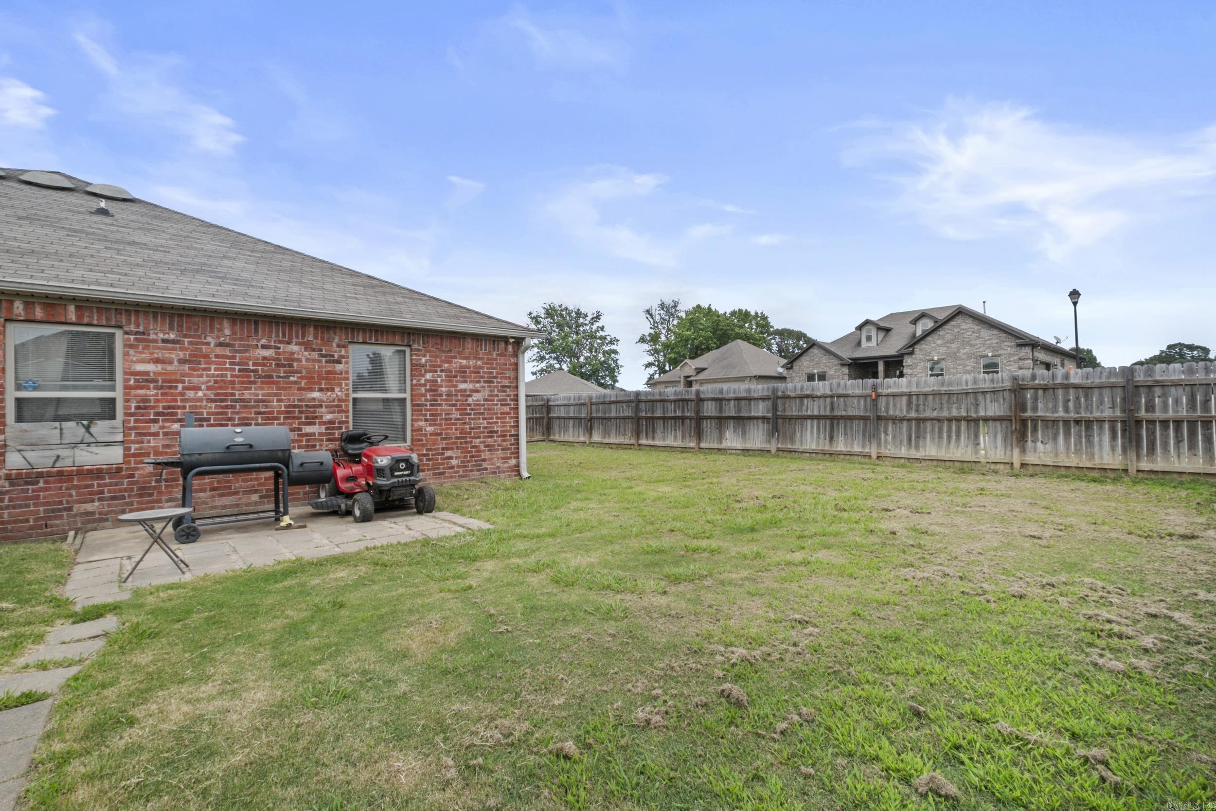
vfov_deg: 77.3
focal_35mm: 15
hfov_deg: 100.4
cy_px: 406
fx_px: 507
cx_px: 608
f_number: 14
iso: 400
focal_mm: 10
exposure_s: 1/200
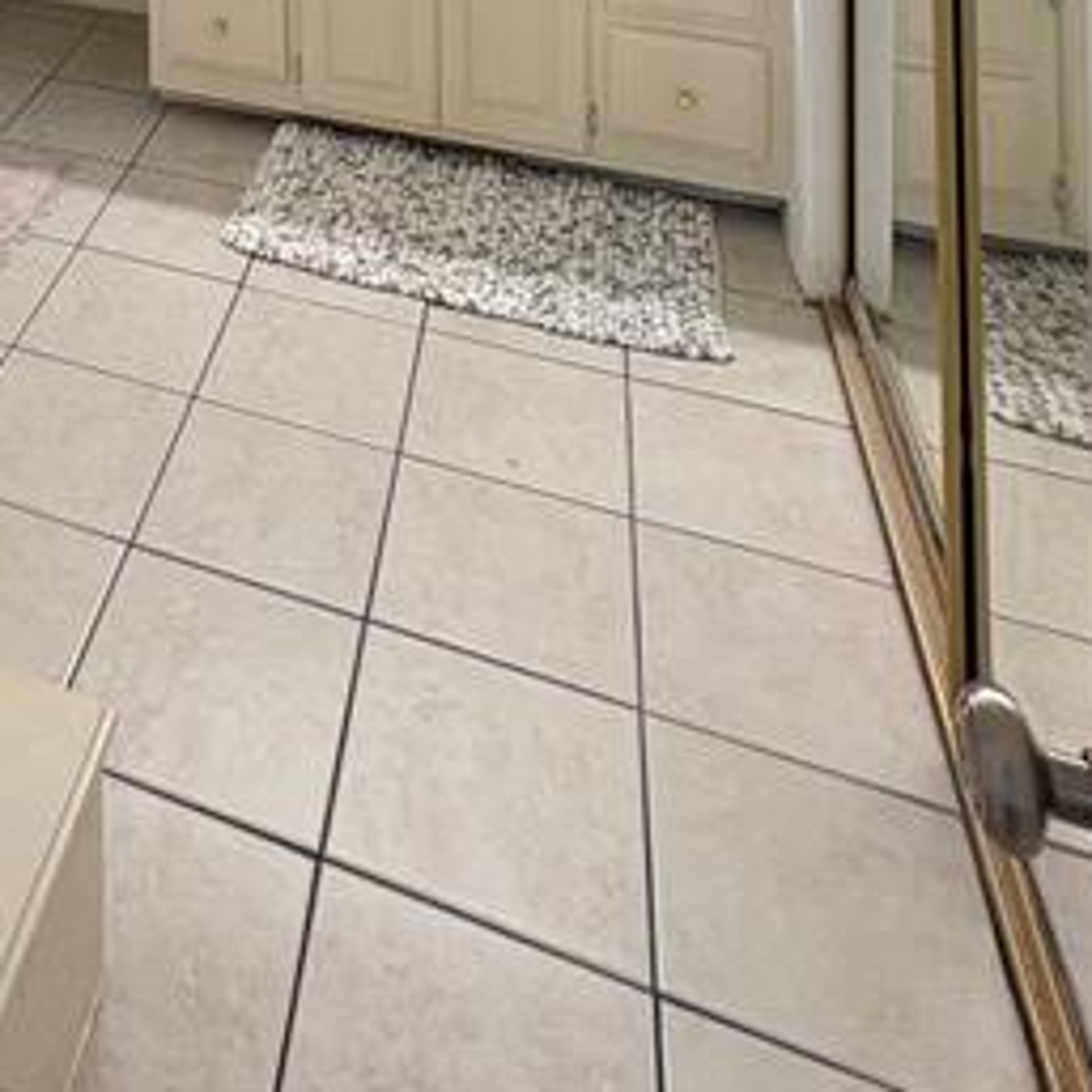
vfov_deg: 29.6
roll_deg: +0.5
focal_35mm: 37
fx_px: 1321
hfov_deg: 39.5
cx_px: -4
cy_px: -497
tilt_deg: +0.4
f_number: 2.2
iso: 200
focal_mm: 2.22
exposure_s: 1/120
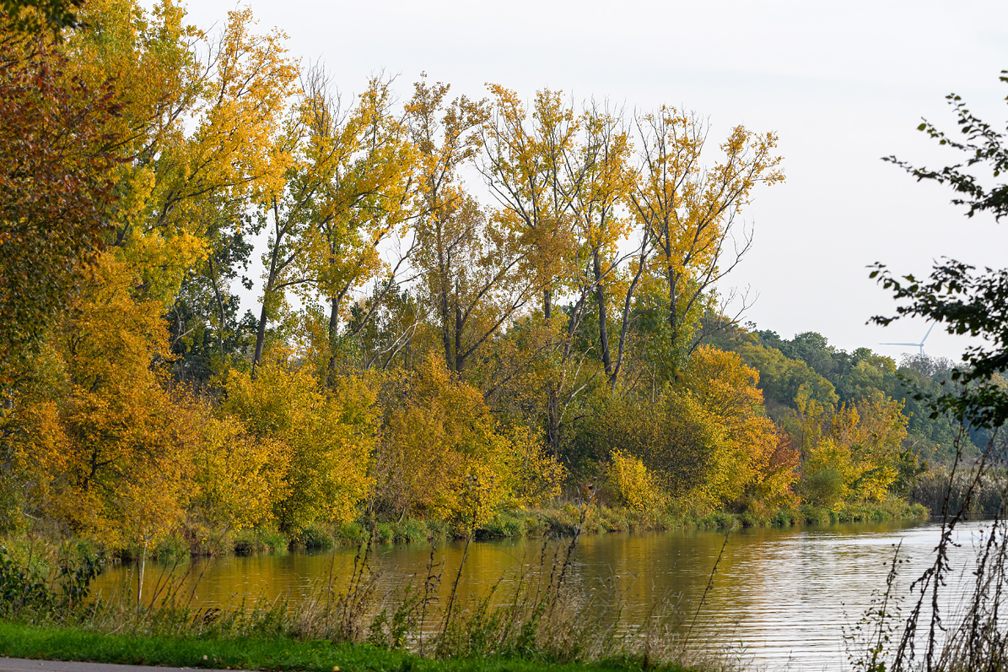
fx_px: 6326
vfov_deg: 6.1
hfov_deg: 9.1
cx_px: 504
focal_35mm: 226
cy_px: 335
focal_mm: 150
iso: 400
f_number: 9
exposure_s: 1/640
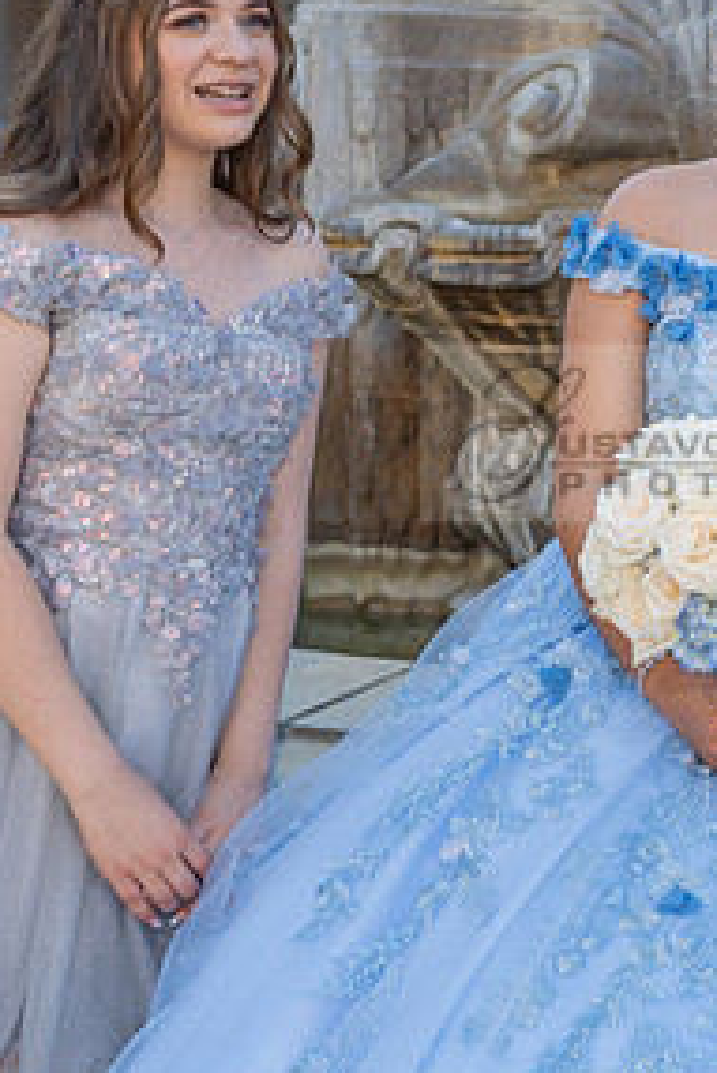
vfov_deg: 25.0
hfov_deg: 16.5
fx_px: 2417
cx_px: 747
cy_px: 433
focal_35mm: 81
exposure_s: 1/200
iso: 200
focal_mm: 40
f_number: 4
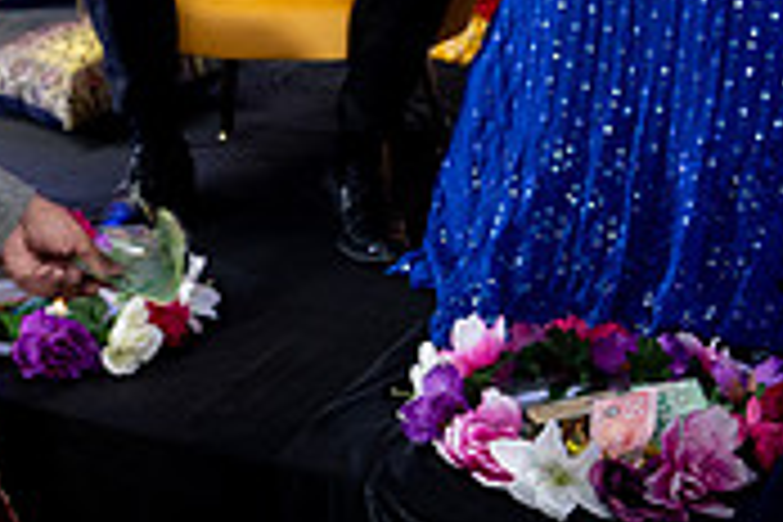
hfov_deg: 23.9
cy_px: -115
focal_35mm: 80
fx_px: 1740
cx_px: -58
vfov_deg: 16.3
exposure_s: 1/125
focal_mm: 24
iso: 1250
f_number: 2.8
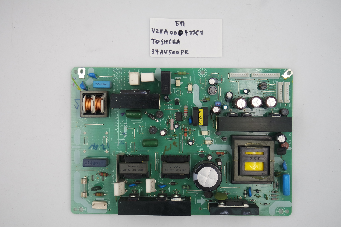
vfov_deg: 28.1
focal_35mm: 48
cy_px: 114
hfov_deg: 41.1
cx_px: 170
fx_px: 455
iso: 160
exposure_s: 1/125
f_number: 4.5
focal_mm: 18
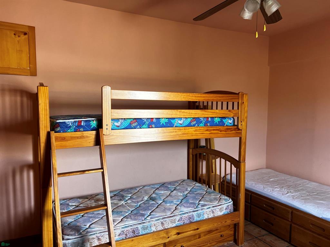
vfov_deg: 53.1
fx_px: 248
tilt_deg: -5.1
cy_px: 124
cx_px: 165
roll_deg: +0.1
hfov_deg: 67.3
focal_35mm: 26
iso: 125
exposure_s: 1/119
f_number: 1.5
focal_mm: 5.7
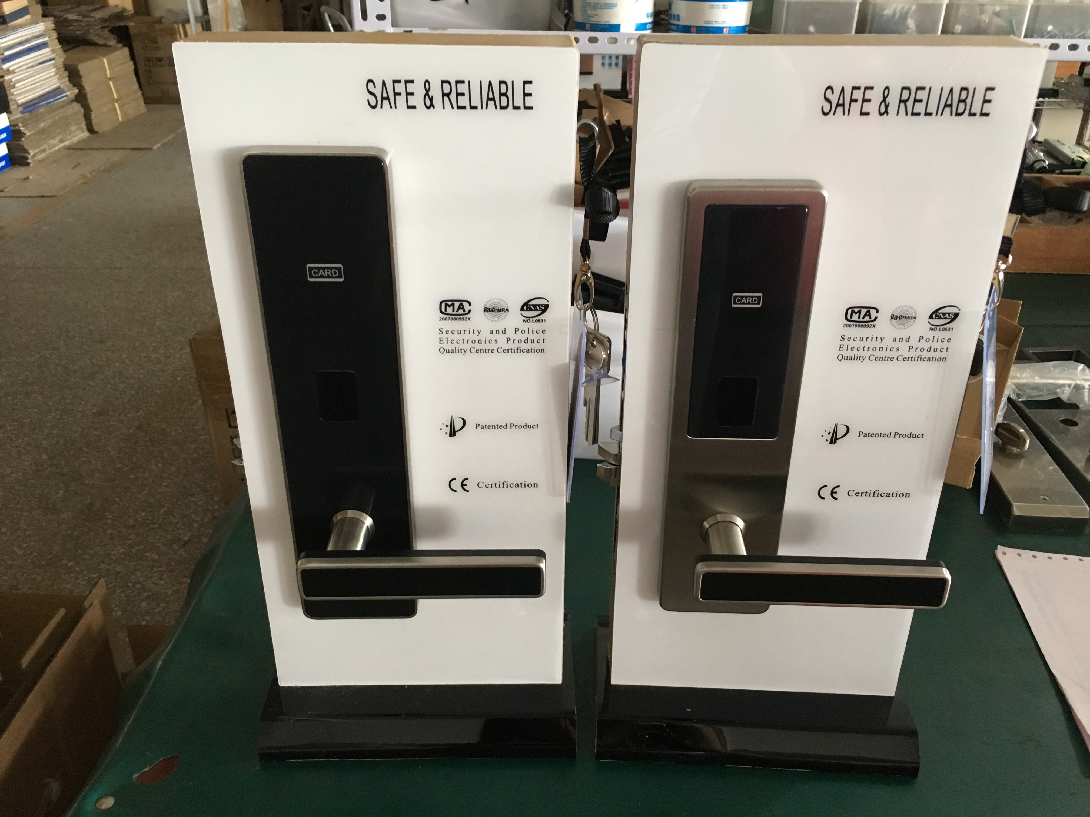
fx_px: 913
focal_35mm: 29
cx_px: 545
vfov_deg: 48.2
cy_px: 408
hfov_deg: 61.7
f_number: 2.2
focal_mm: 4.15
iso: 160
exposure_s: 1/33
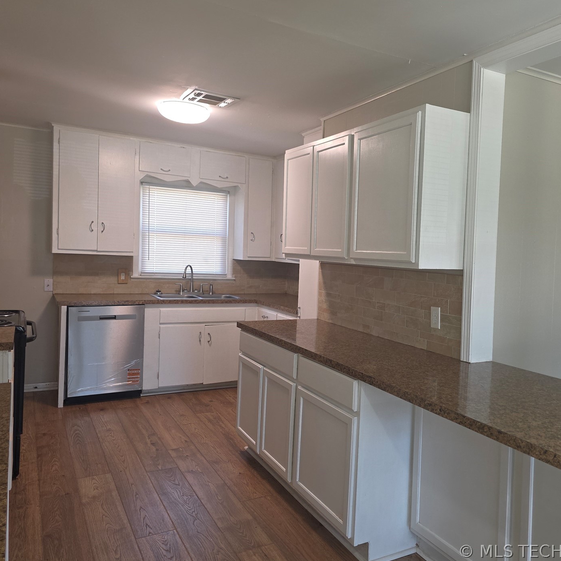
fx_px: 513
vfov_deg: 57.3
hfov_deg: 56.9
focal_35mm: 28
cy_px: 275
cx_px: 332
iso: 64
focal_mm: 6.3
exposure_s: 1/60
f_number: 1.7
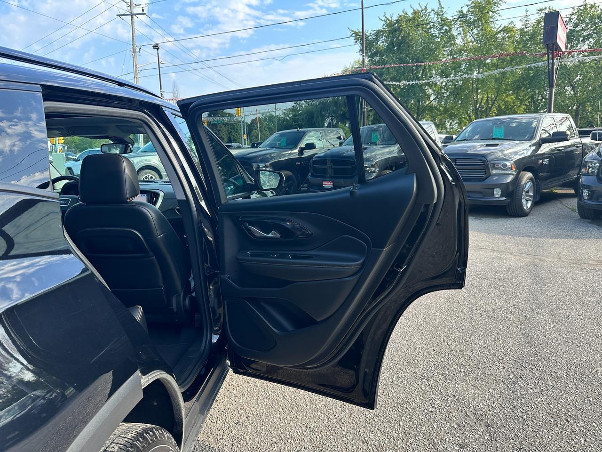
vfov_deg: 56.8
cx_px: 301
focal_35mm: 24
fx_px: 417
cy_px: 226
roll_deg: +3.5
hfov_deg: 71.6
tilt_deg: -8.6
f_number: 1.78
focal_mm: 6.86
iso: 80
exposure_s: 1/549
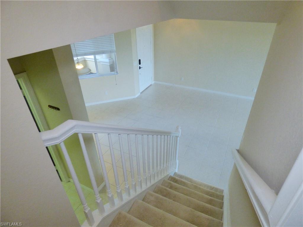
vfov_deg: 66.0
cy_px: 114
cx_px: 152
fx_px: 175
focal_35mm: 20
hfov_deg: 81.7
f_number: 2.8
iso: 400
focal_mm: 3.58
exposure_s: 1/30
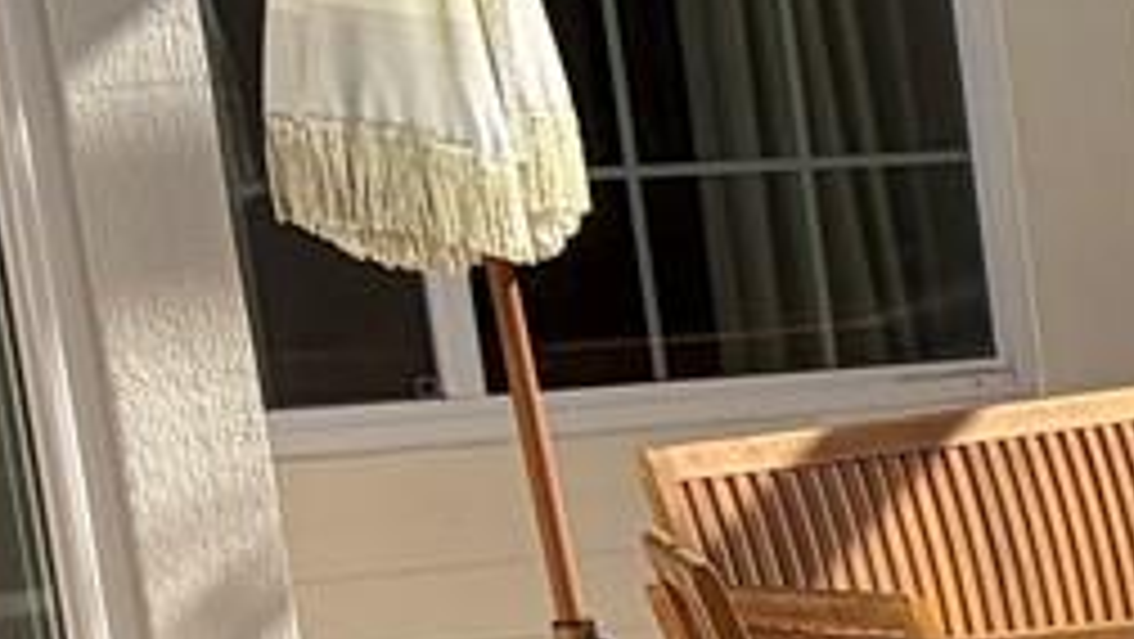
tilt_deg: -13.7
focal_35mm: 180
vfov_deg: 6.6
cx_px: 3316
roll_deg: +0.9
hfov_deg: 9.5
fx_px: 5415
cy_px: 1161
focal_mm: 5.96
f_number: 1.6
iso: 50
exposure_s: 1/1451
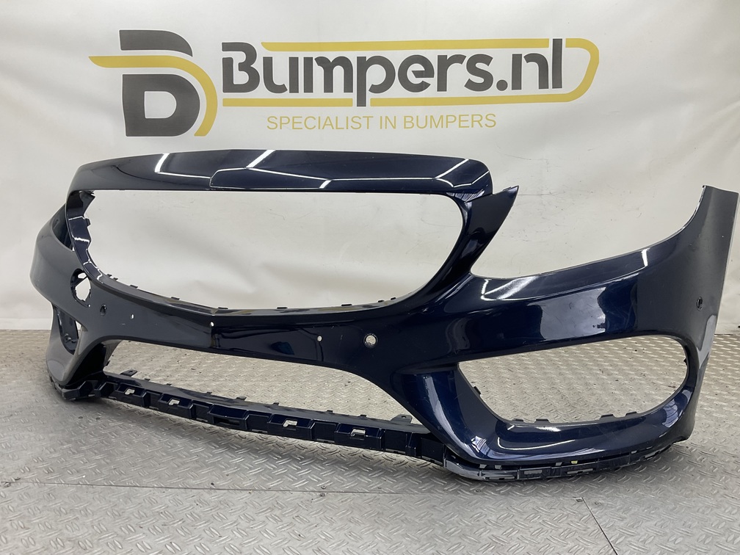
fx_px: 620
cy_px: 278
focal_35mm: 29
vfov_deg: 48.2
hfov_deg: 61.7
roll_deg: -1.3
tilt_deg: -8.9
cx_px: 370
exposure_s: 1/120
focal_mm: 3
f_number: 1.8
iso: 25
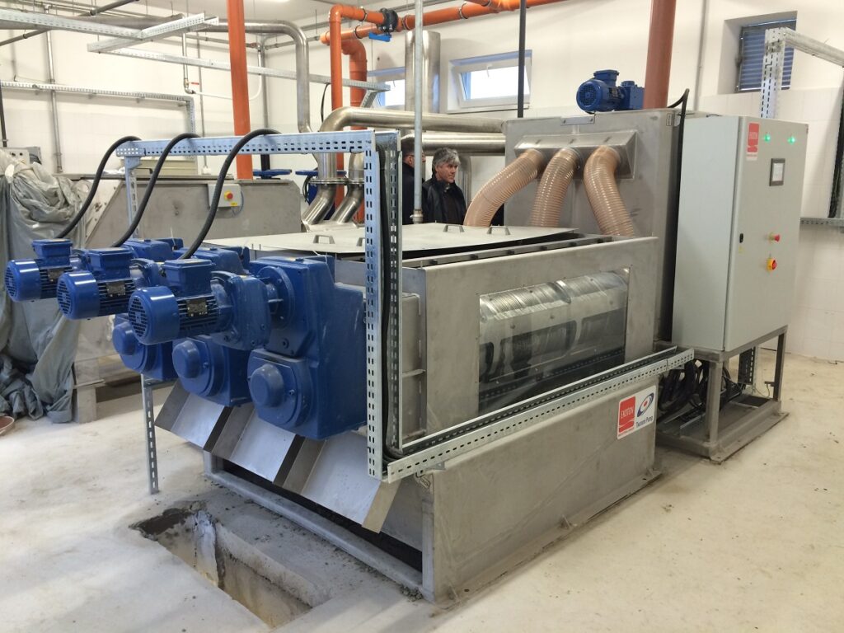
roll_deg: +0.2
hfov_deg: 61.7
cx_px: 422
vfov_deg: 48.2
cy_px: 316
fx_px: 707
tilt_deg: -11.7
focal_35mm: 29
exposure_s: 1/33
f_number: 2.2
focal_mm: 4.15
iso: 100
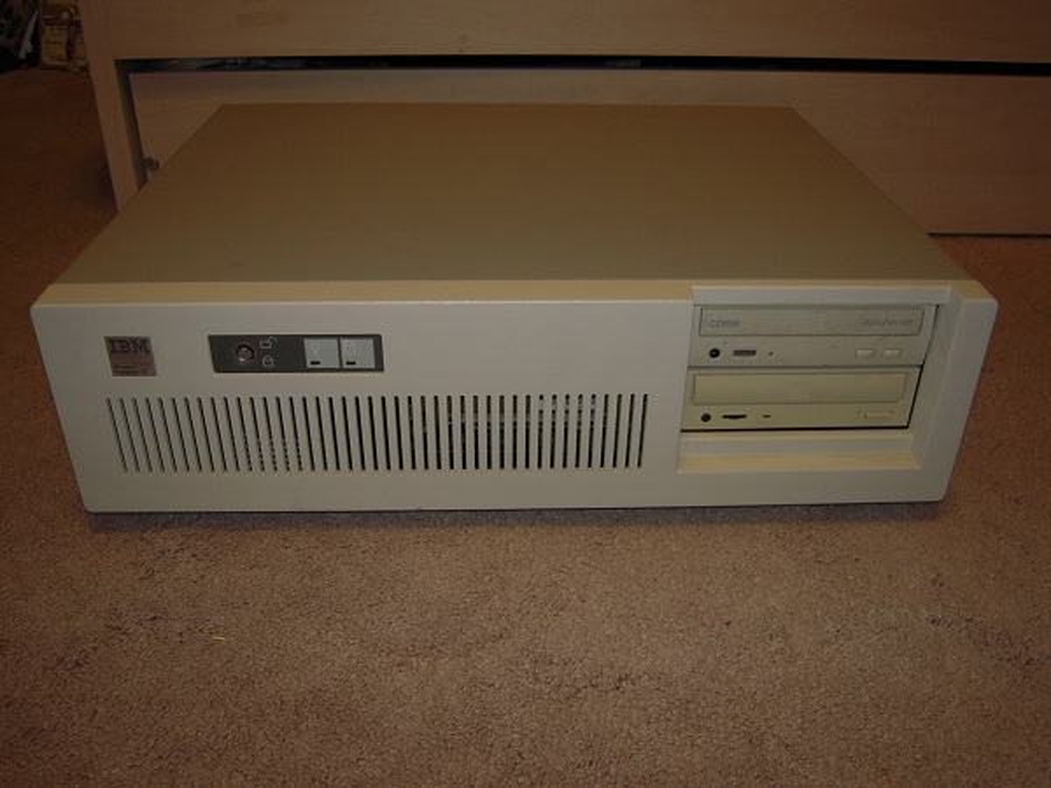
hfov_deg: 58.4
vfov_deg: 45.4
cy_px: 394
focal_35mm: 31
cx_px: 526
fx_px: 941
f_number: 2.8
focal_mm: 5.6
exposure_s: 1/25
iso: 160
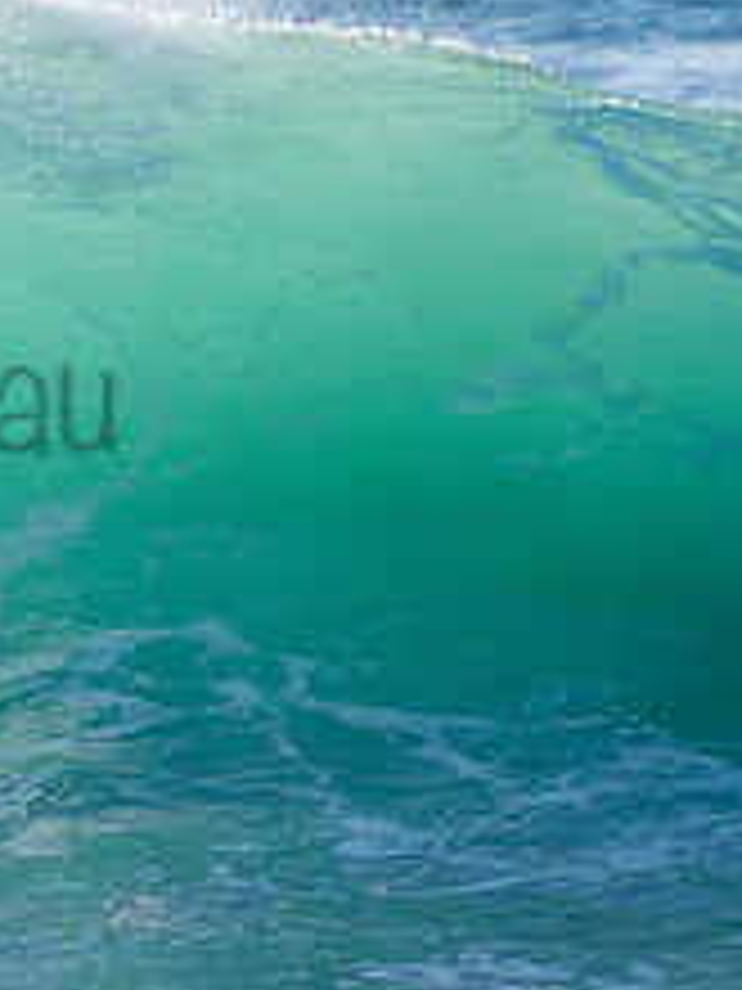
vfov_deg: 1.3
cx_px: -360
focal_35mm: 1520
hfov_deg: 1.0
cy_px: 349
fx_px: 43442
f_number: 5.6
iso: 250
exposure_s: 1/2000
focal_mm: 400
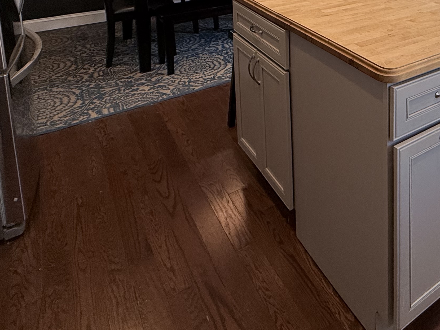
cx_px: 413
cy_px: -54
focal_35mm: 34
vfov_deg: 34.5
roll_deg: -0.3
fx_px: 432
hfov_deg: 47.3
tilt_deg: -7.1
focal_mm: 2.22
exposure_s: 1/120
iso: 125
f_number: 2.2
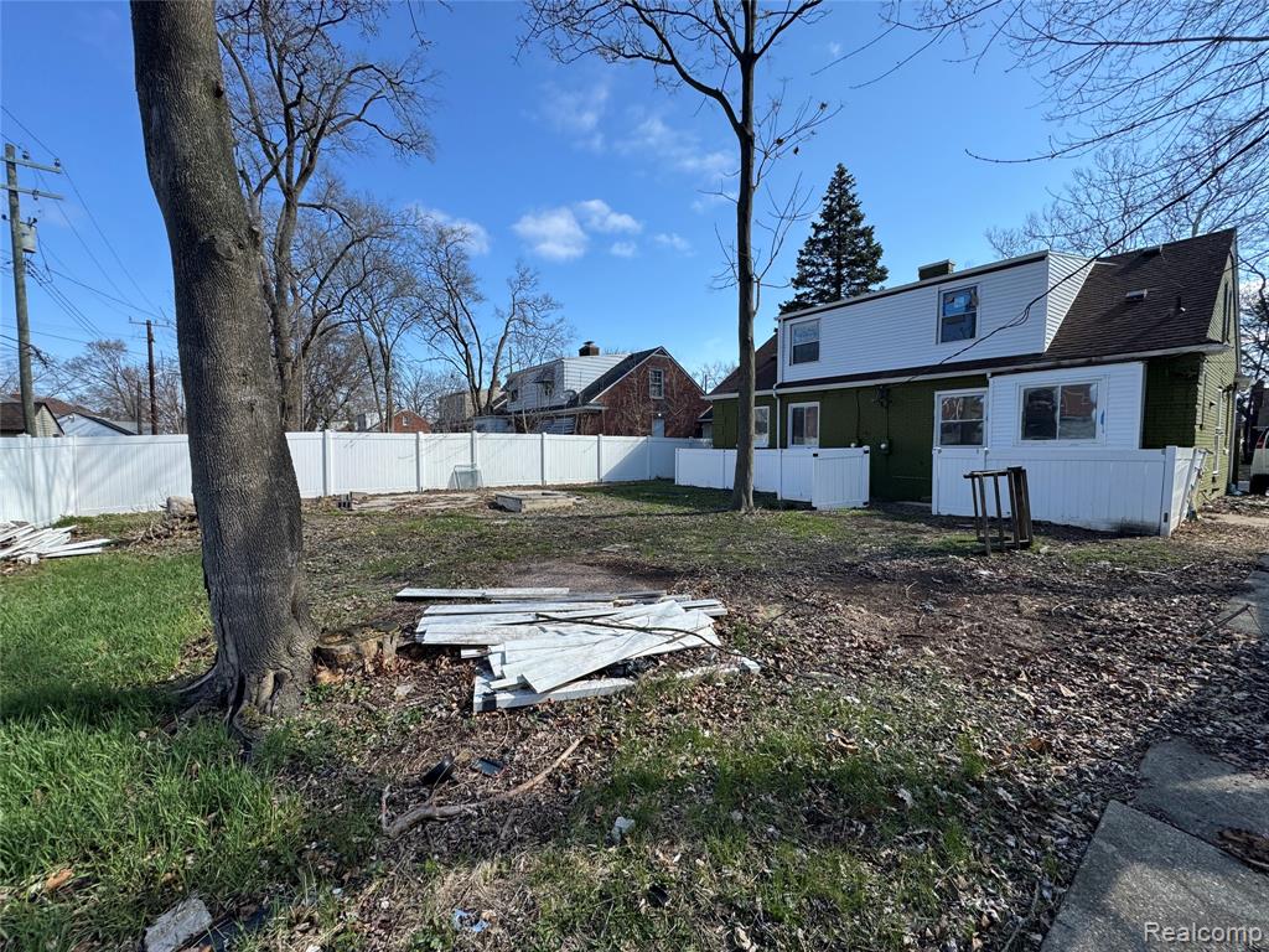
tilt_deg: -3.2
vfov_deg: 85.7
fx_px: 513
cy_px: 476
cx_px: 634
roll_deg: +0.2
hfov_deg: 102.1
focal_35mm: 14
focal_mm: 2.22
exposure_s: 1/1143
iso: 50
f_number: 2.2
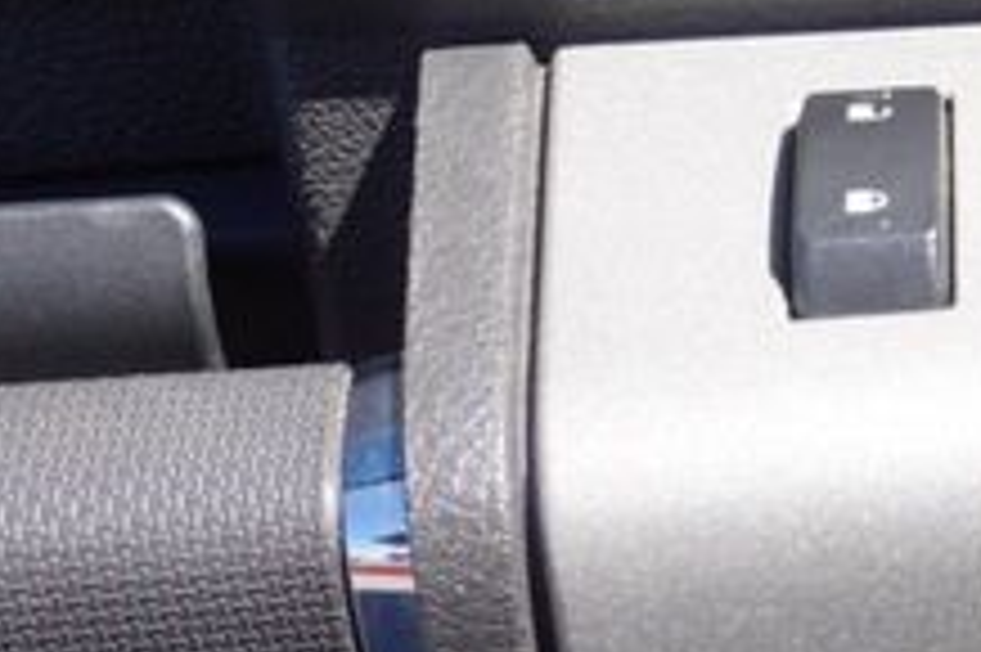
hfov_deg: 16.7
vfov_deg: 12.0
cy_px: 18
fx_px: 3077
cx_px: 1404
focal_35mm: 113
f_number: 5.6
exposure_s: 1/125
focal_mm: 16
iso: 100
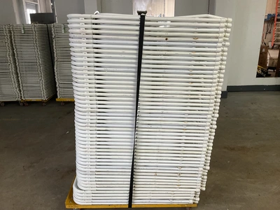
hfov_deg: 61.7
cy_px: 105
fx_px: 235
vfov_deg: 48.2
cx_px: 140
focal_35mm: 29
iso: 125
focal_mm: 3
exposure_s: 1/60
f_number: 1.8
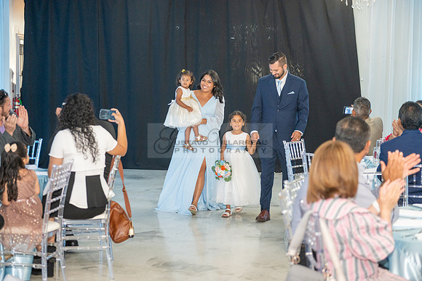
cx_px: 211
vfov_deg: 20.6
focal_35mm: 66
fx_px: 774
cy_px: 140
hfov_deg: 30.5
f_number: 3.2
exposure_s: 1/160
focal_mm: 66
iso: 1000
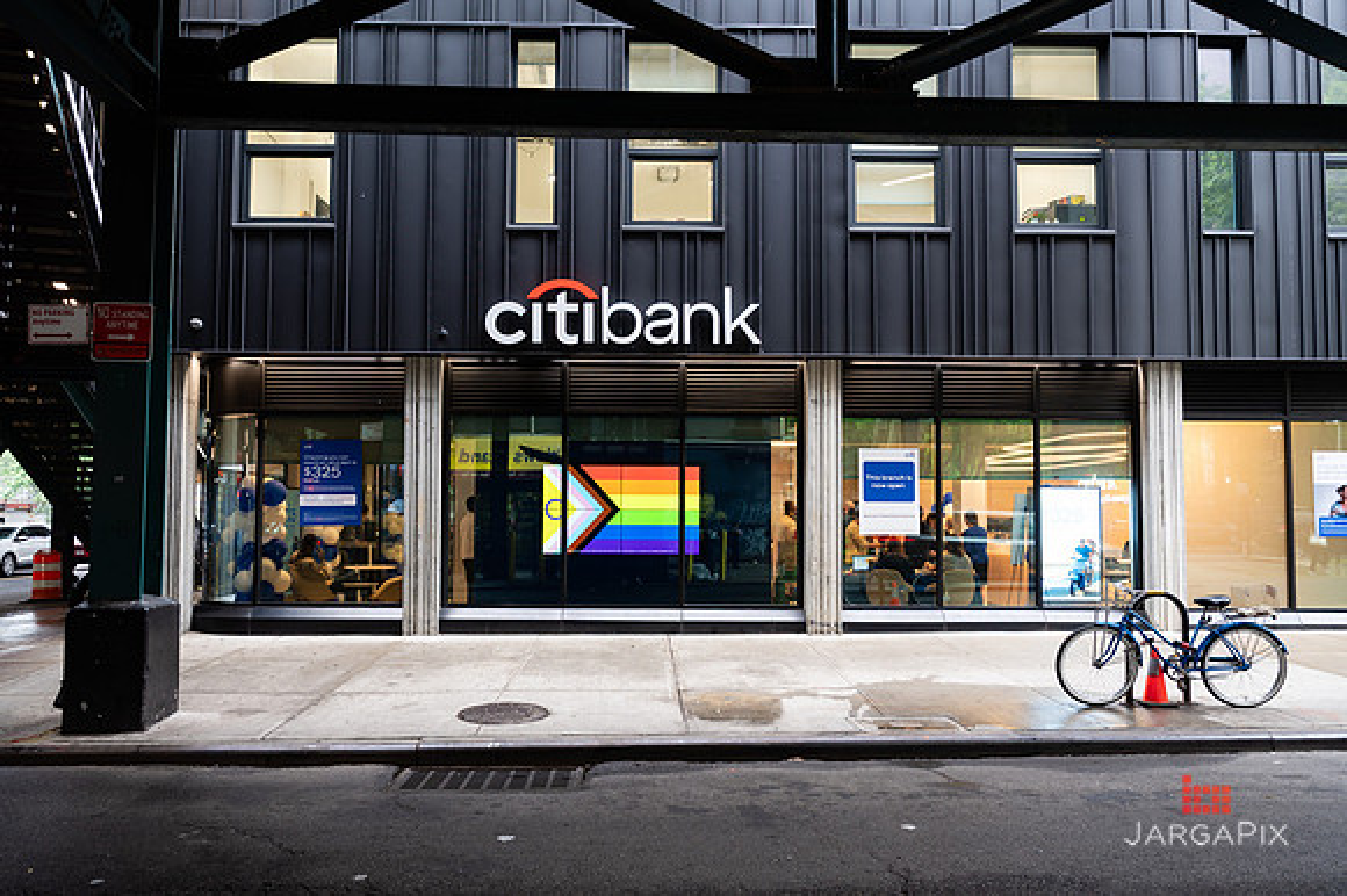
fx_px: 1016
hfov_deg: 67.1
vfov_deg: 47.6
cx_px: 645
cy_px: 452
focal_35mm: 27
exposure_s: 1/10
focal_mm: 25.5
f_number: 4
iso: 100
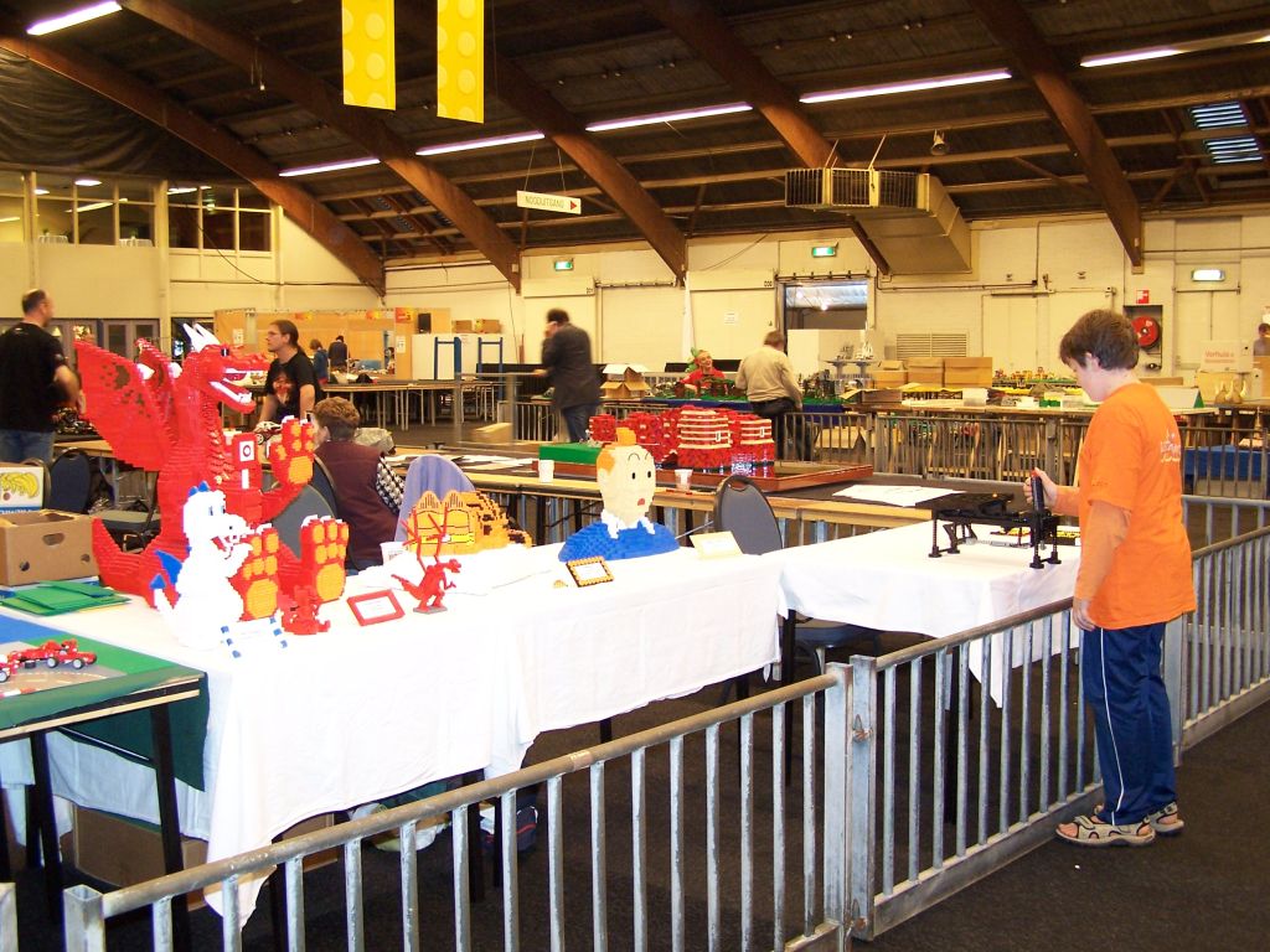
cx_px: 635
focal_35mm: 40
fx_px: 1468
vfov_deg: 36.0
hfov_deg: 46.8
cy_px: 476
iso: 140
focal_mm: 6.7
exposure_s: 1/6
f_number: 2.8
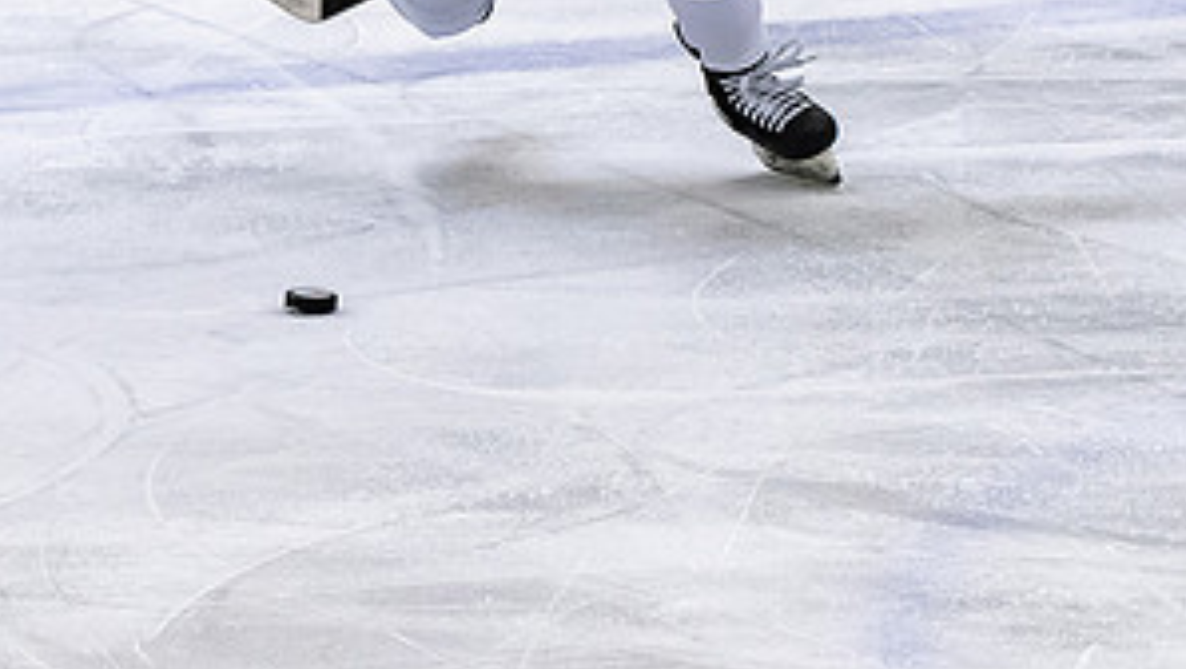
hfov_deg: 4.9
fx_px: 13876
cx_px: 627
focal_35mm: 441
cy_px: -216
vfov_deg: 2.8
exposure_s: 1/800
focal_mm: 102
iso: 1250
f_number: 3.5
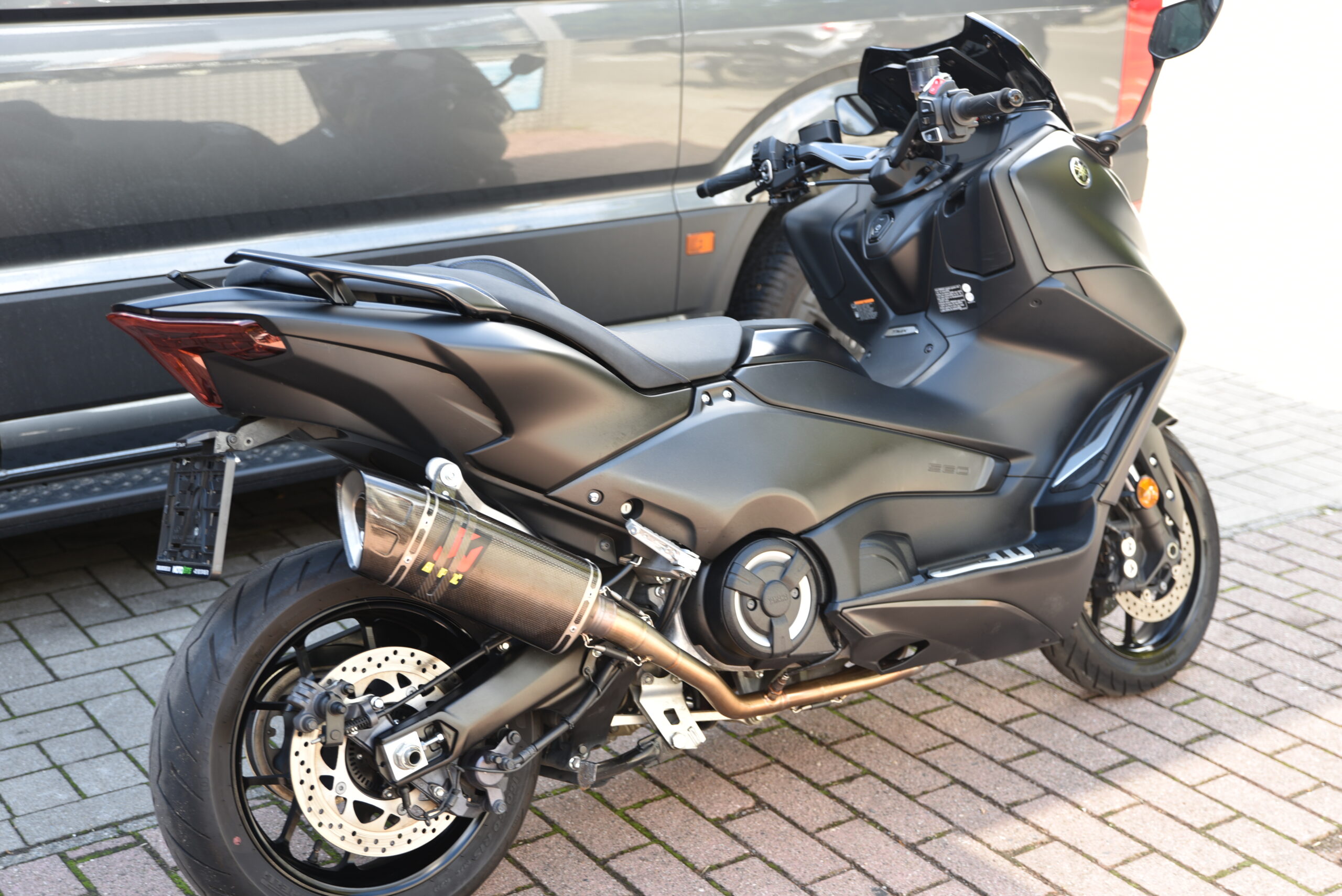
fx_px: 1790
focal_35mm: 48
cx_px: 671
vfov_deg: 28.1
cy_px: 448
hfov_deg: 41.1
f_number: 3.2
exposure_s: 1/60
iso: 100
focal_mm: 48
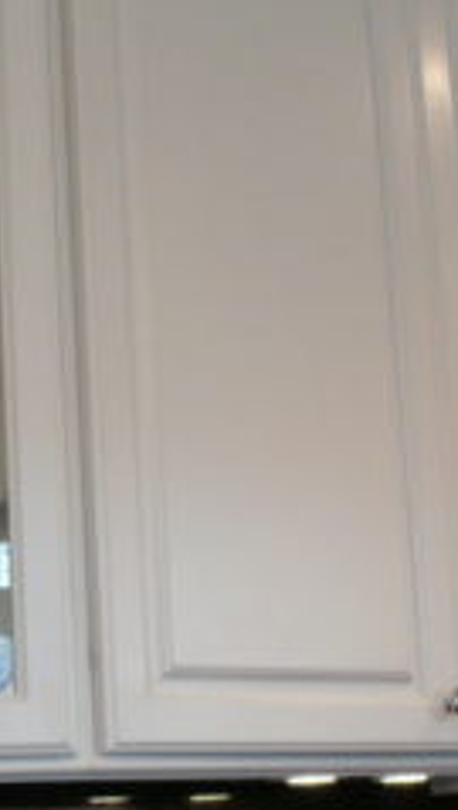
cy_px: 346
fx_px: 2195
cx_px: 54
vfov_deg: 20.9
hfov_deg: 11.8
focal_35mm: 102
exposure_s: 1/30
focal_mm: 7.4
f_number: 2.8
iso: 200
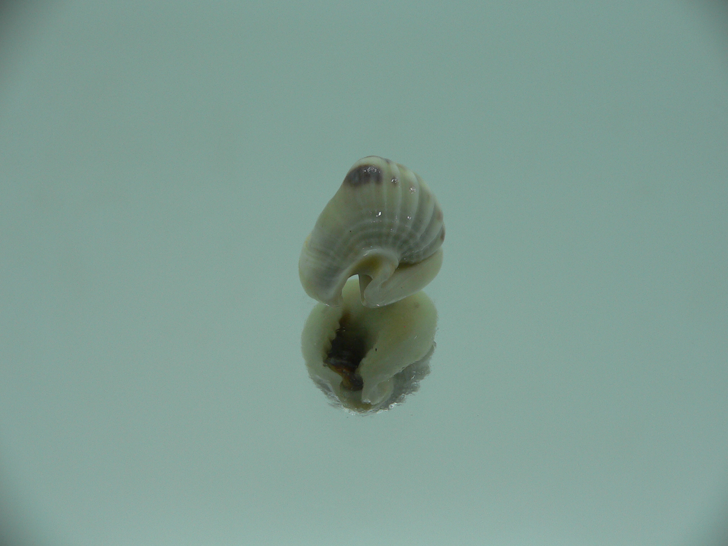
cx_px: 364
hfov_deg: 52.6
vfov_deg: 40.7
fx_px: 736
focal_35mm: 35
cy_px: 273
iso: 80
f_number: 2.8
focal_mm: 4.6
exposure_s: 1/80
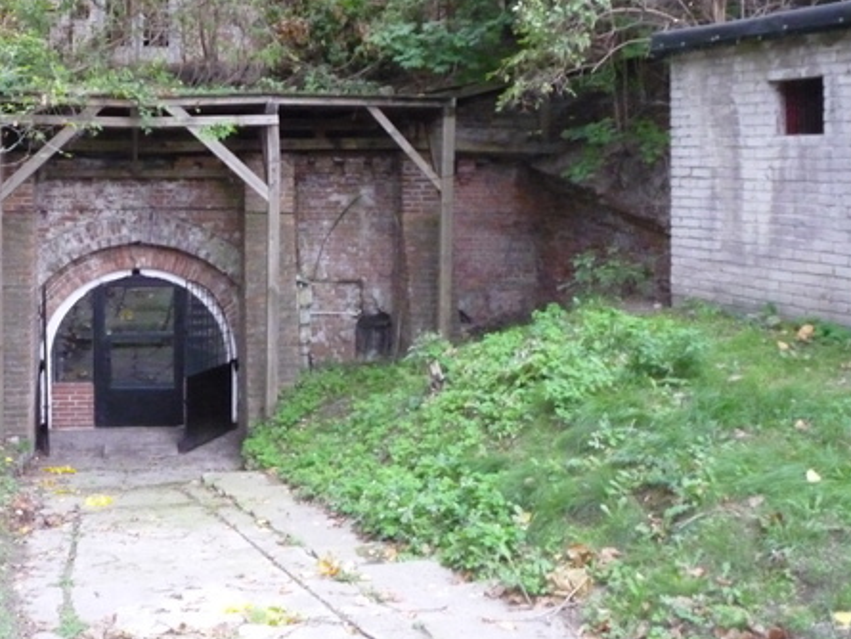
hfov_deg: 40.6
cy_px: 193
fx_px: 1131
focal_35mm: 46
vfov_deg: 31.2
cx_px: 264
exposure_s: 1/25
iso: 800
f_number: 3.3
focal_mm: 5.2
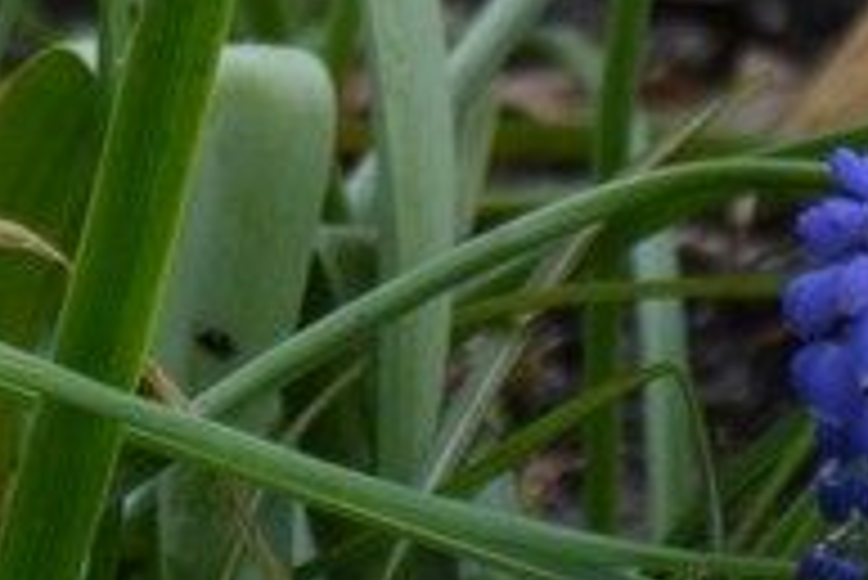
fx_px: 26903
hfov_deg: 1.8
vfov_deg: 1.2
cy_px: -924
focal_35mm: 1115
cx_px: -733
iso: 560
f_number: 5.6
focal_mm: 140
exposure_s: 1/1000
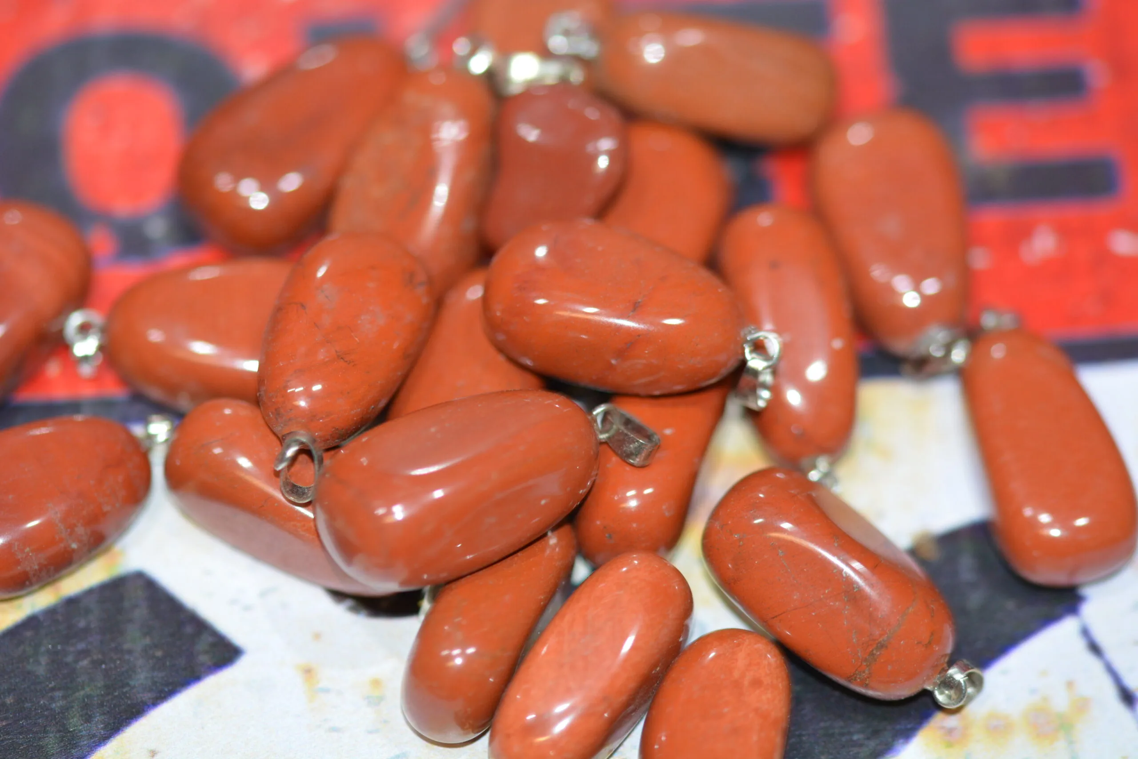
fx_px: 4980
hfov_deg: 13.0
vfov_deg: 8.7
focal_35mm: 158
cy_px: 380
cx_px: 569
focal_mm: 105
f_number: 3.5
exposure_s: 1/60
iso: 500
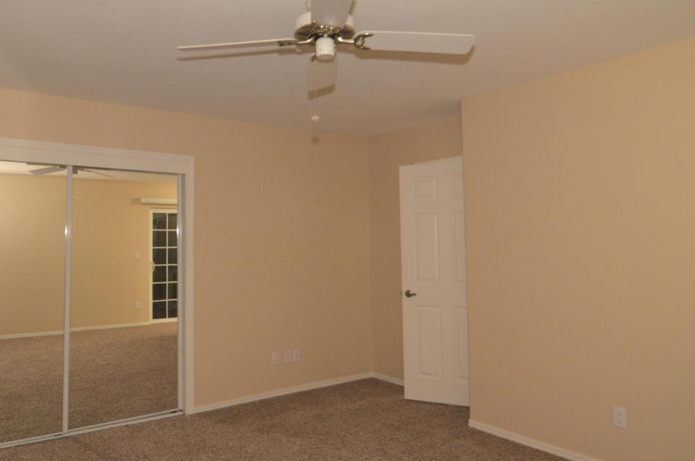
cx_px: 301
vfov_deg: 46.8
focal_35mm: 28
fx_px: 532
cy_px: 211
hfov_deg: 66.0
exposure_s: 1/60
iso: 800
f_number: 4
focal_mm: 15
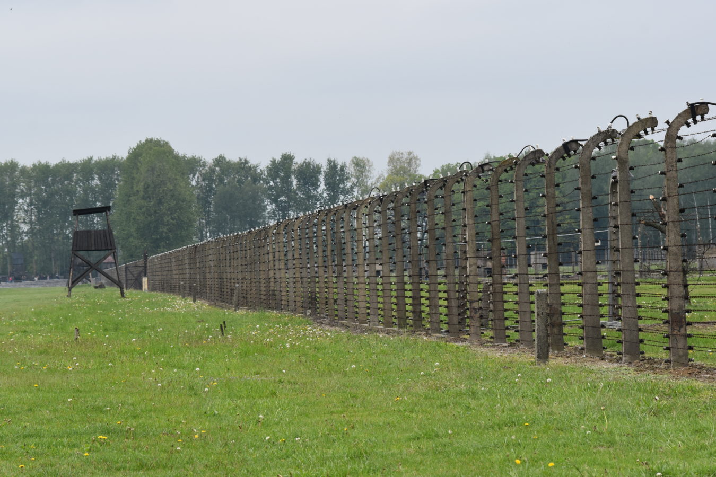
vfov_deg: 8.3
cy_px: 238
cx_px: 358
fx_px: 3281
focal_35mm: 165
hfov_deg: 12.5
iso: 200
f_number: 9
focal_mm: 110
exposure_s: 1/320
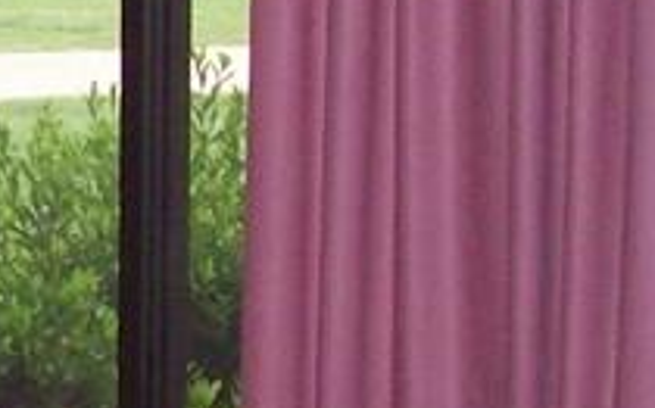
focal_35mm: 233
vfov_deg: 5.6
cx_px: -686
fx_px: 4157
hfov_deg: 8.5
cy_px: -193
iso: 200
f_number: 3
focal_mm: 7.6
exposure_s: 1/73.6
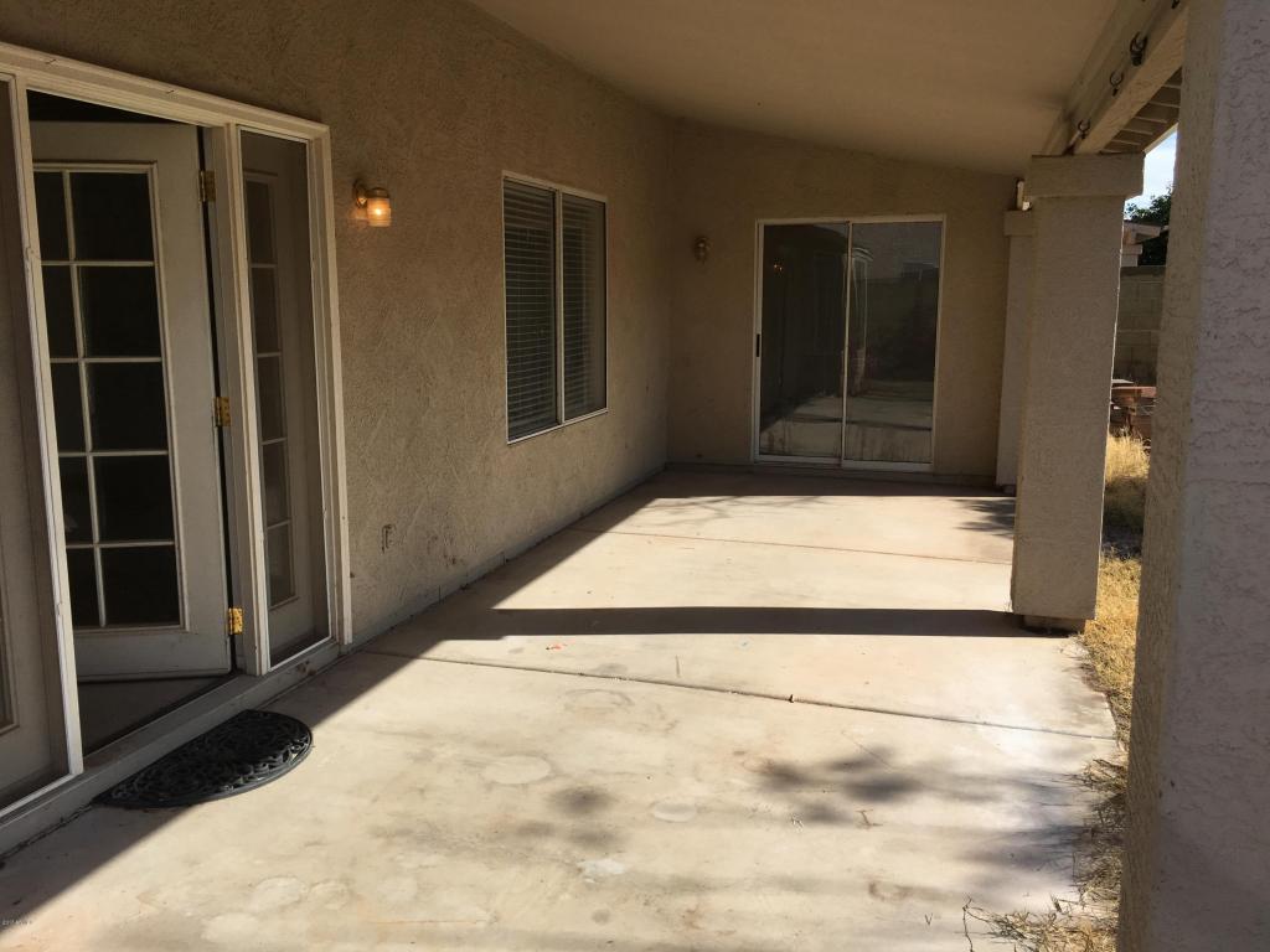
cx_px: 635
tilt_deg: -8.4
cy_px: 476
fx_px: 1064
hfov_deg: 61.7
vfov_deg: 48.2
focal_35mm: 29
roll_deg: +0.4
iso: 25
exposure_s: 1/1637
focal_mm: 4.15
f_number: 2.2
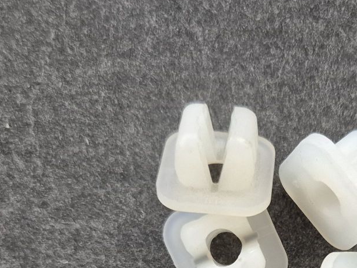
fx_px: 774
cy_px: 336
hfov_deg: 25.4
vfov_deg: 18.5
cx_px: 306
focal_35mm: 75
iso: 1250
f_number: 1.8
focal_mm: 5.4
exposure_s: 1/100
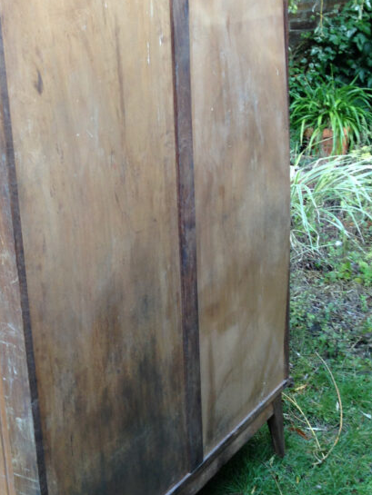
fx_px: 888
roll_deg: +4.3
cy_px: 264
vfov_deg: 31.2
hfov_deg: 23.4
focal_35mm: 62
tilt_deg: -18.2
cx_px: 94
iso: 50
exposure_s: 1/24
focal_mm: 4.12
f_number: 2.4
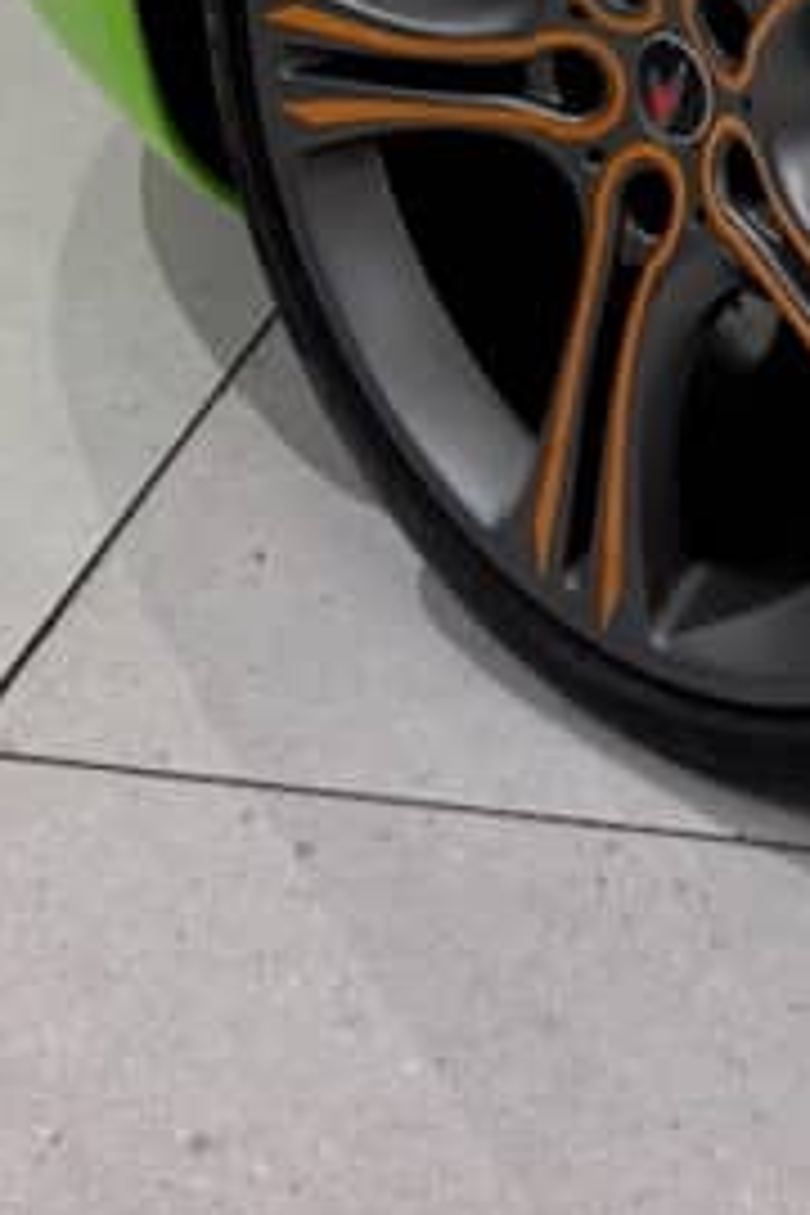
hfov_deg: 13.7
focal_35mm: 98
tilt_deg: -13.2
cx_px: 886
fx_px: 3307
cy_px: -551
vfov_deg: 18.6
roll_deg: -1.9
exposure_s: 1/100
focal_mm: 6.76
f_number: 1.78
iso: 160
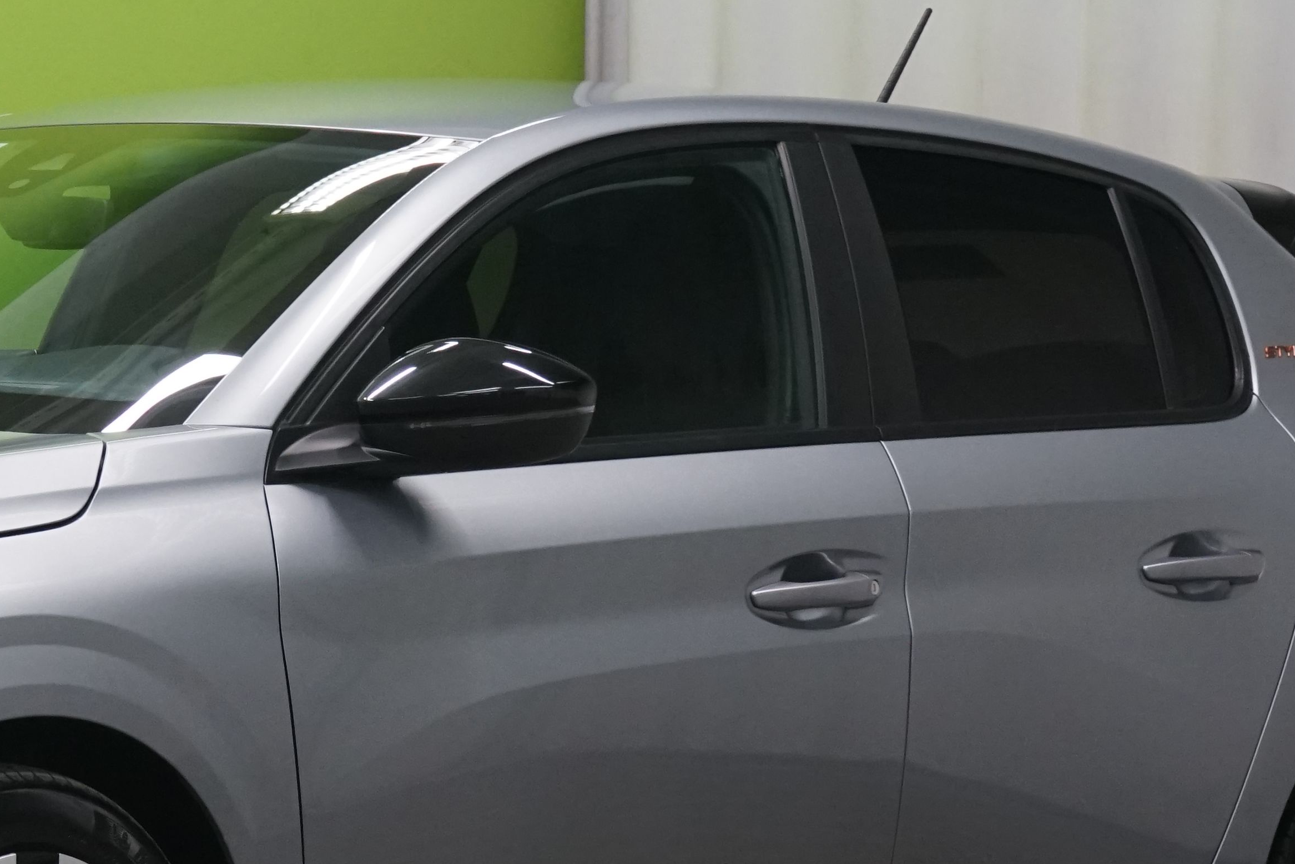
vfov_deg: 7.6
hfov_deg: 11.4
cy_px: 497
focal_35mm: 180
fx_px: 6475
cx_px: 206
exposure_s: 1/25
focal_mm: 70
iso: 2000
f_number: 9
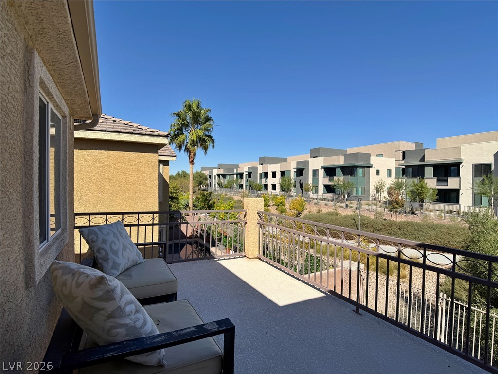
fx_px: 345
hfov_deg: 71.6
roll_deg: +2.5
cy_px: 187
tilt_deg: +2.6
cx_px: 249
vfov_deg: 56.8
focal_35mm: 24
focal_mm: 6.76
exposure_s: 1/6173
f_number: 1.78
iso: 80
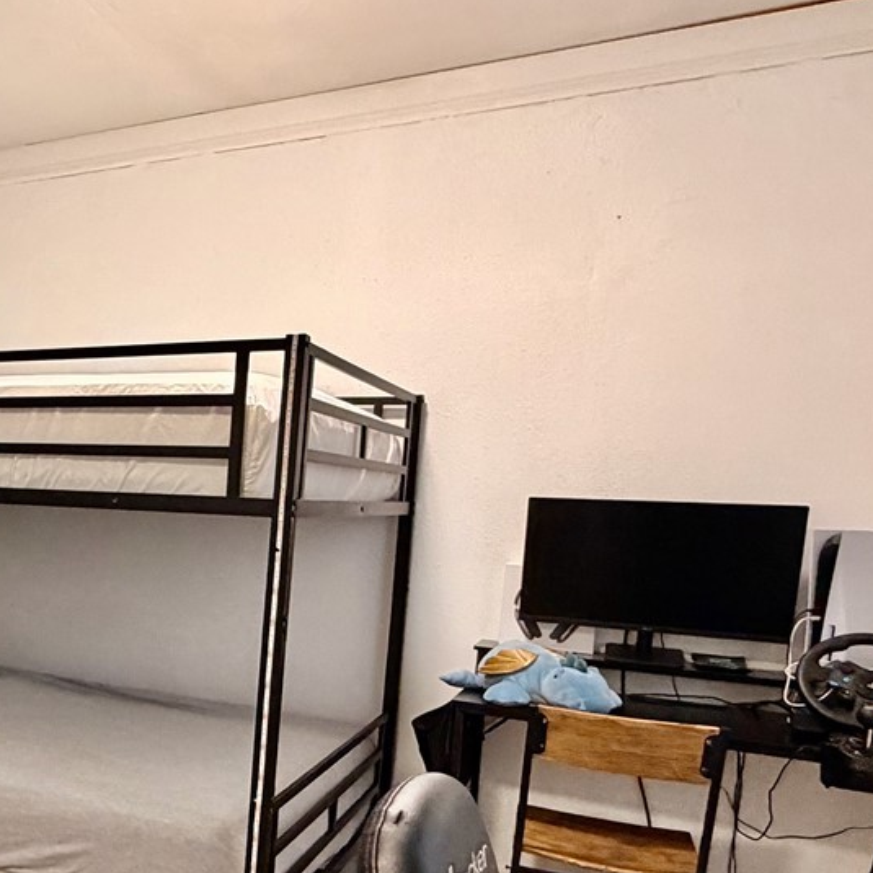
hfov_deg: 37.3
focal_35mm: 37
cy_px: 578
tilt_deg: -5.4
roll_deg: -2.3
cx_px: -98
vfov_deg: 44.3
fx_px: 1056
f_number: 2.2
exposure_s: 1/60
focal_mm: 2.22
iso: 400
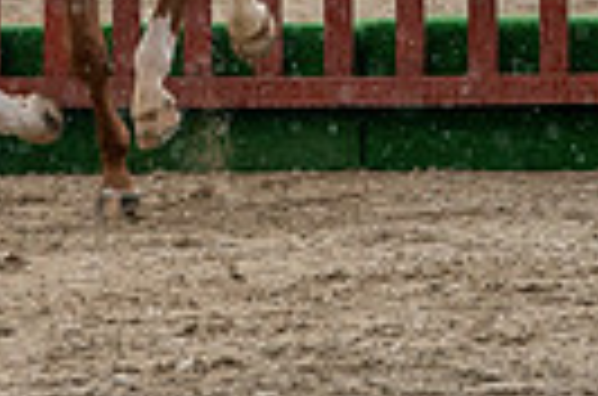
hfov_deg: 2.6
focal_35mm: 783
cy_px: -443
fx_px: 12975
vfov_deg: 1.7
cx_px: 99
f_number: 5.6
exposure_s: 1/1250
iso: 1600
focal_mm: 179
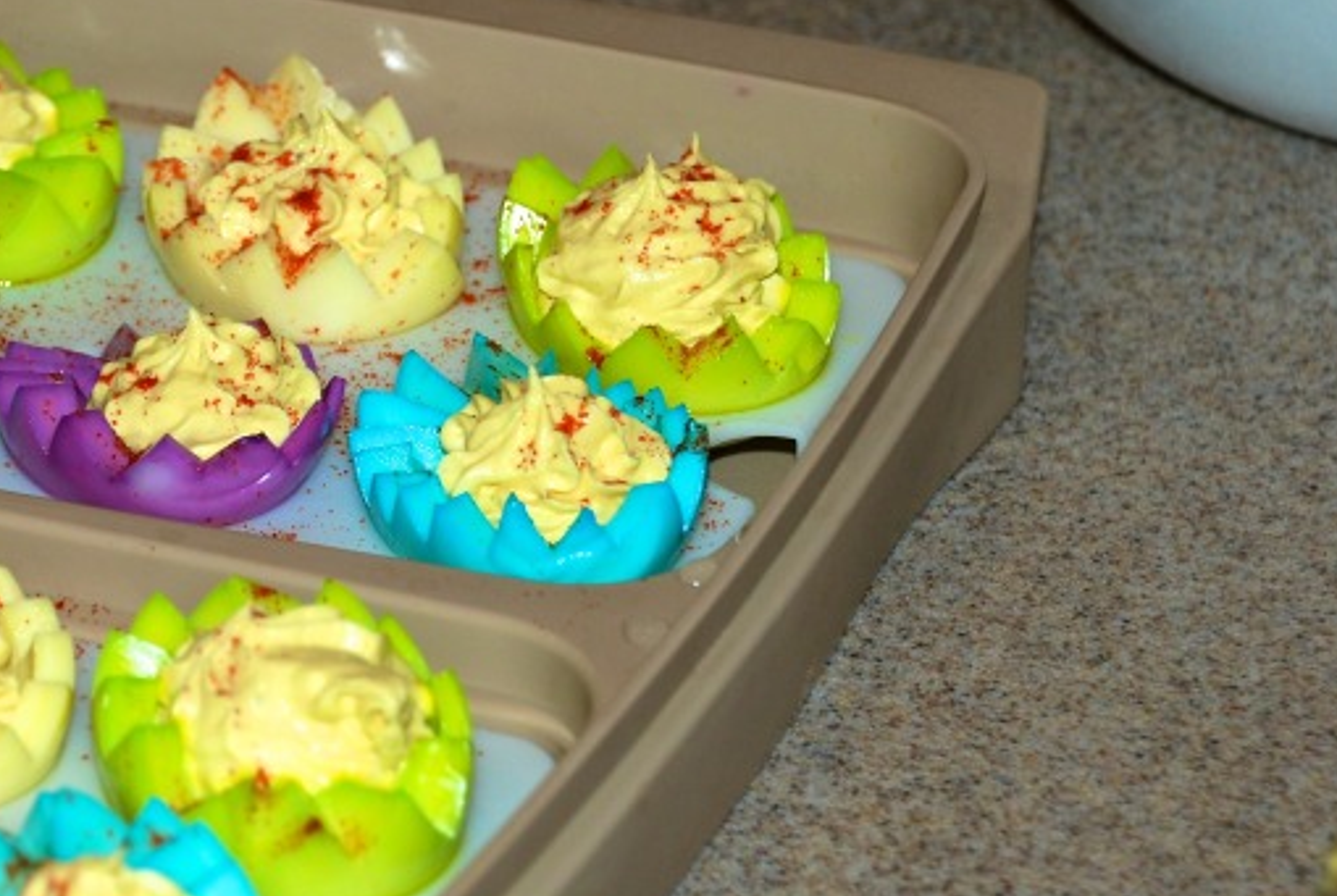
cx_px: 113
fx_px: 6955
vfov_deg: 7.4
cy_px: 422
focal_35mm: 187
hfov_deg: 10.9
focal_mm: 62
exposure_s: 1/60
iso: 200
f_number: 5.3
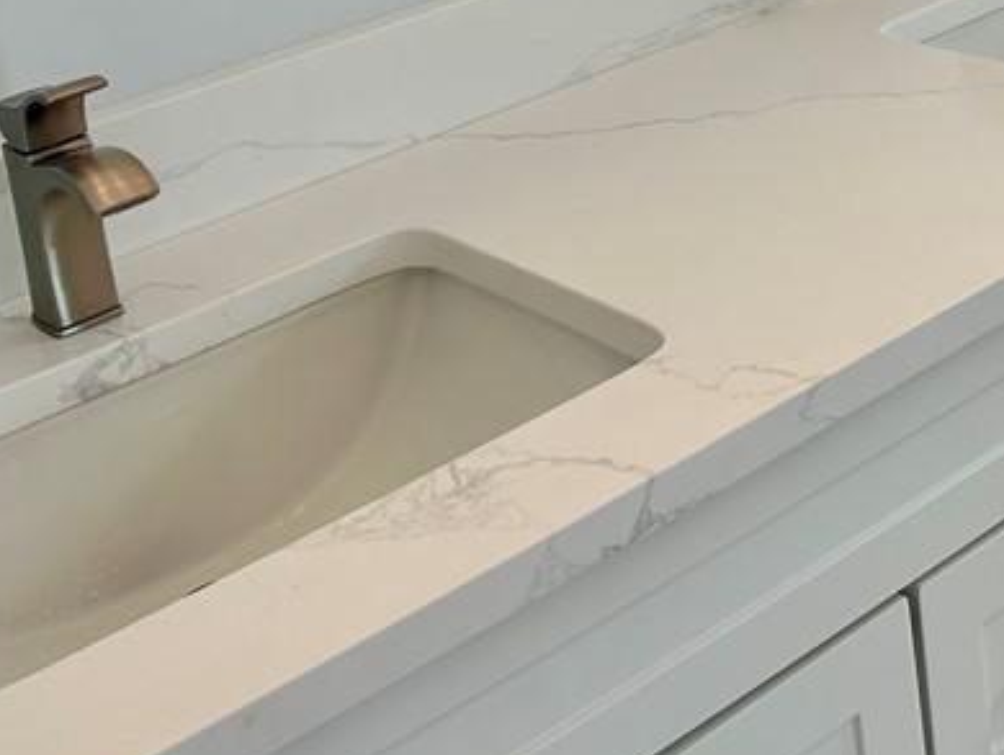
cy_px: -198
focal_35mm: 63
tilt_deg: -8.9
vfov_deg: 21.3
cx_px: 716
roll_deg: +6.7
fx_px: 1828
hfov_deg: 30.3
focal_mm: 6.86
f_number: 1.78
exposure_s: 1/160
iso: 100
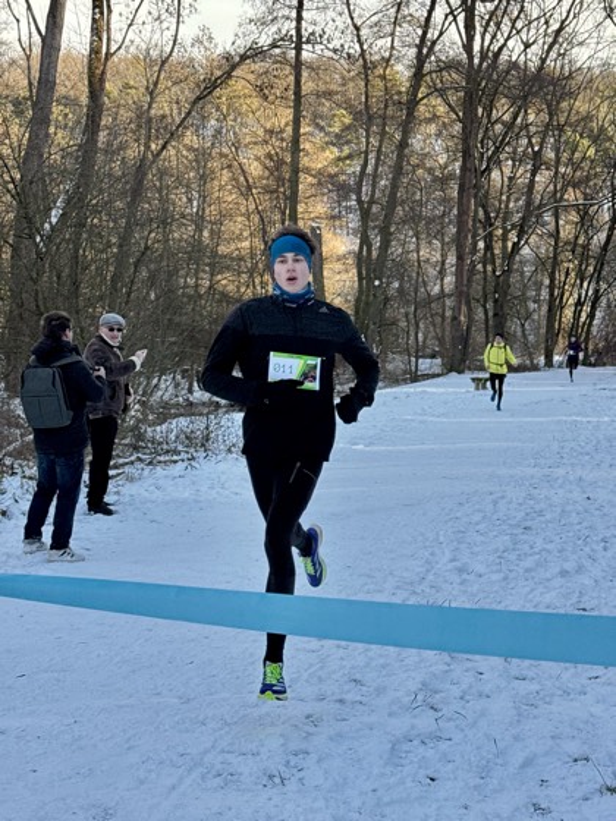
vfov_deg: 39.7
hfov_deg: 30.3
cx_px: 308
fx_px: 1139
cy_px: 410
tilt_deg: -14.9
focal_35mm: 48
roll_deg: -5.8
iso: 64
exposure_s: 1/1133
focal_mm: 6.76
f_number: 1.78
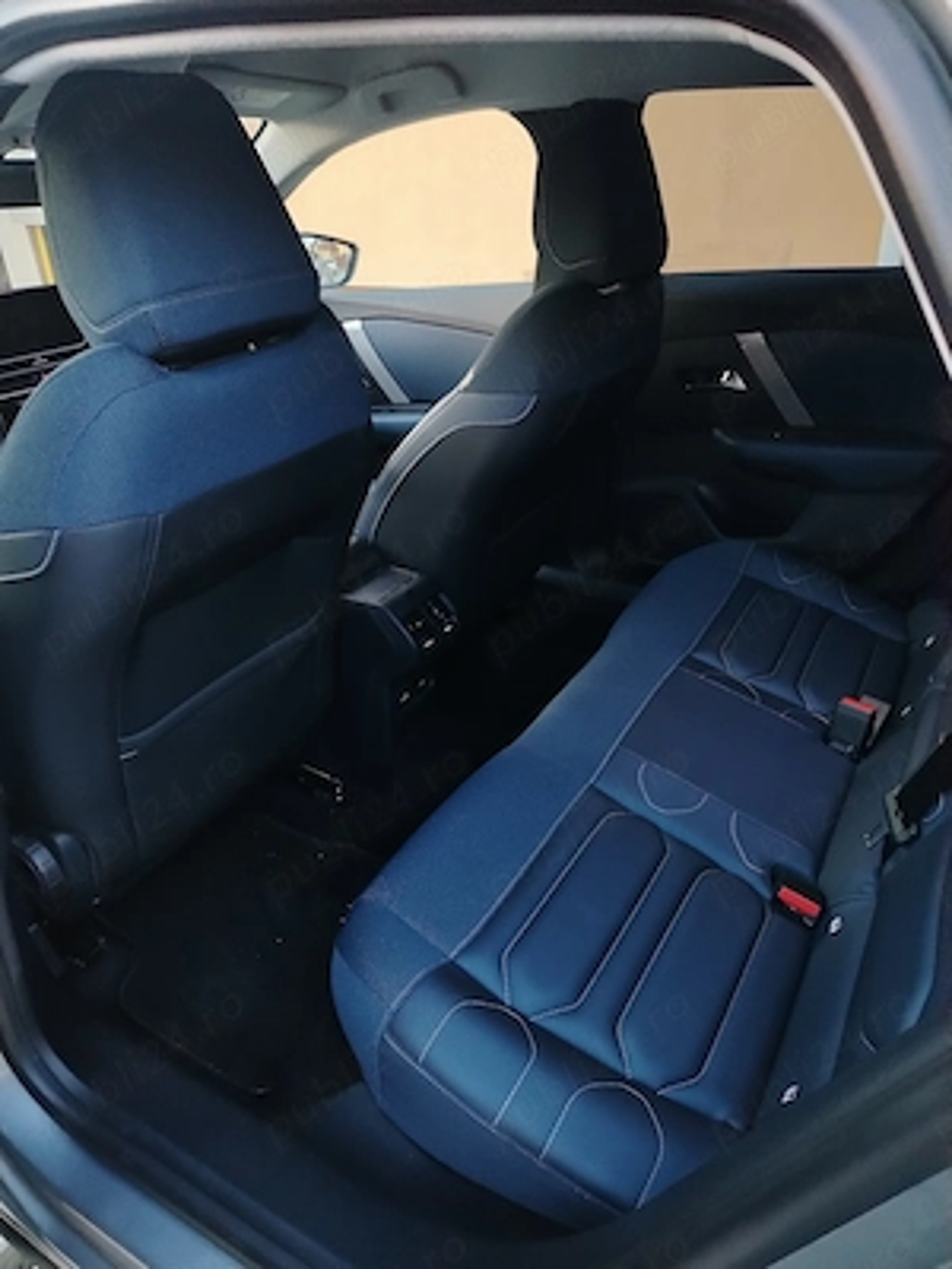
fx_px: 880
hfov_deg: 56.8
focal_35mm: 24
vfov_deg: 71.6
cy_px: 634
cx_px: 476
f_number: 1.75
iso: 2528
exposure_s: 1/50
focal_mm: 5.25
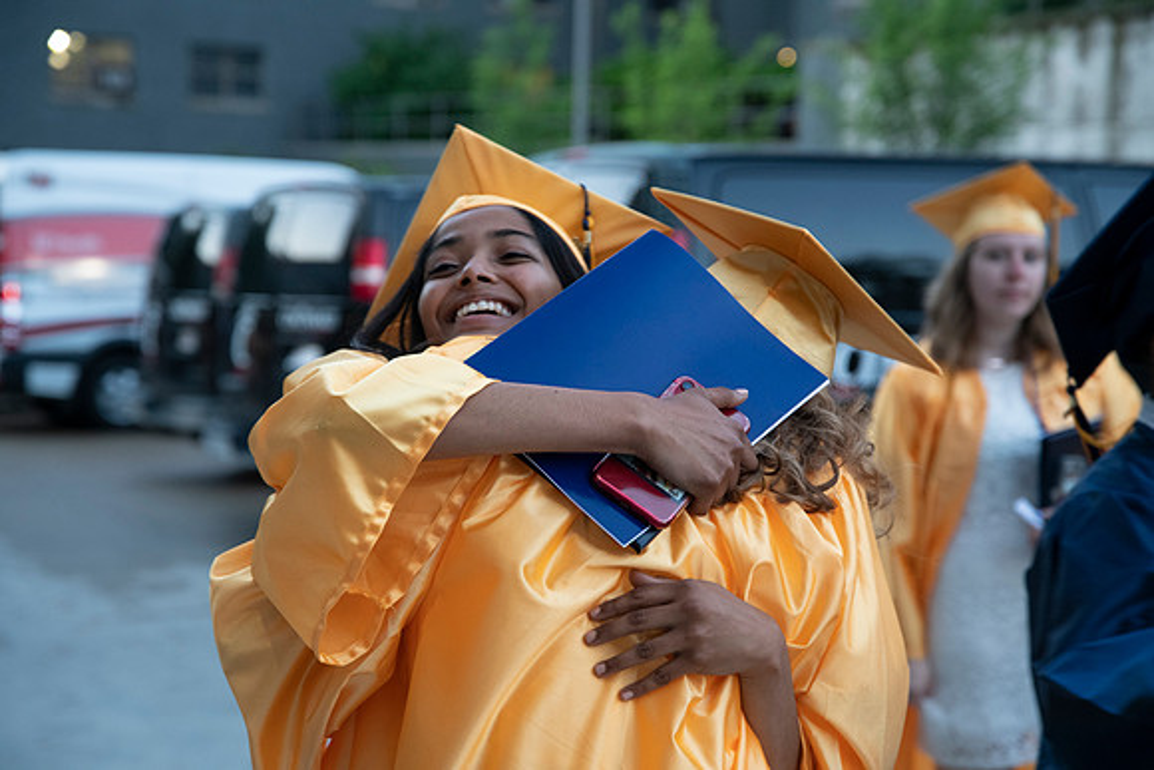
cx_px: 577
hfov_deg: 28.8
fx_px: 2244
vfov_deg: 19.5
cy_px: 385
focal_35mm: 70
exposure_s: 1/125
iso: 2000
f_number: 4
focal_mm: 70
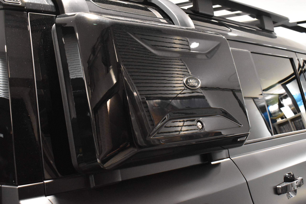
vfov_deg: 28.1
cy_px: 102
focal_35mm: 48
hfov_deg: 41.1
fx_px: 408
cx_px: 153
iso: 6400
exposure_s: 1/50
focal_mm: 32
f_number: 8
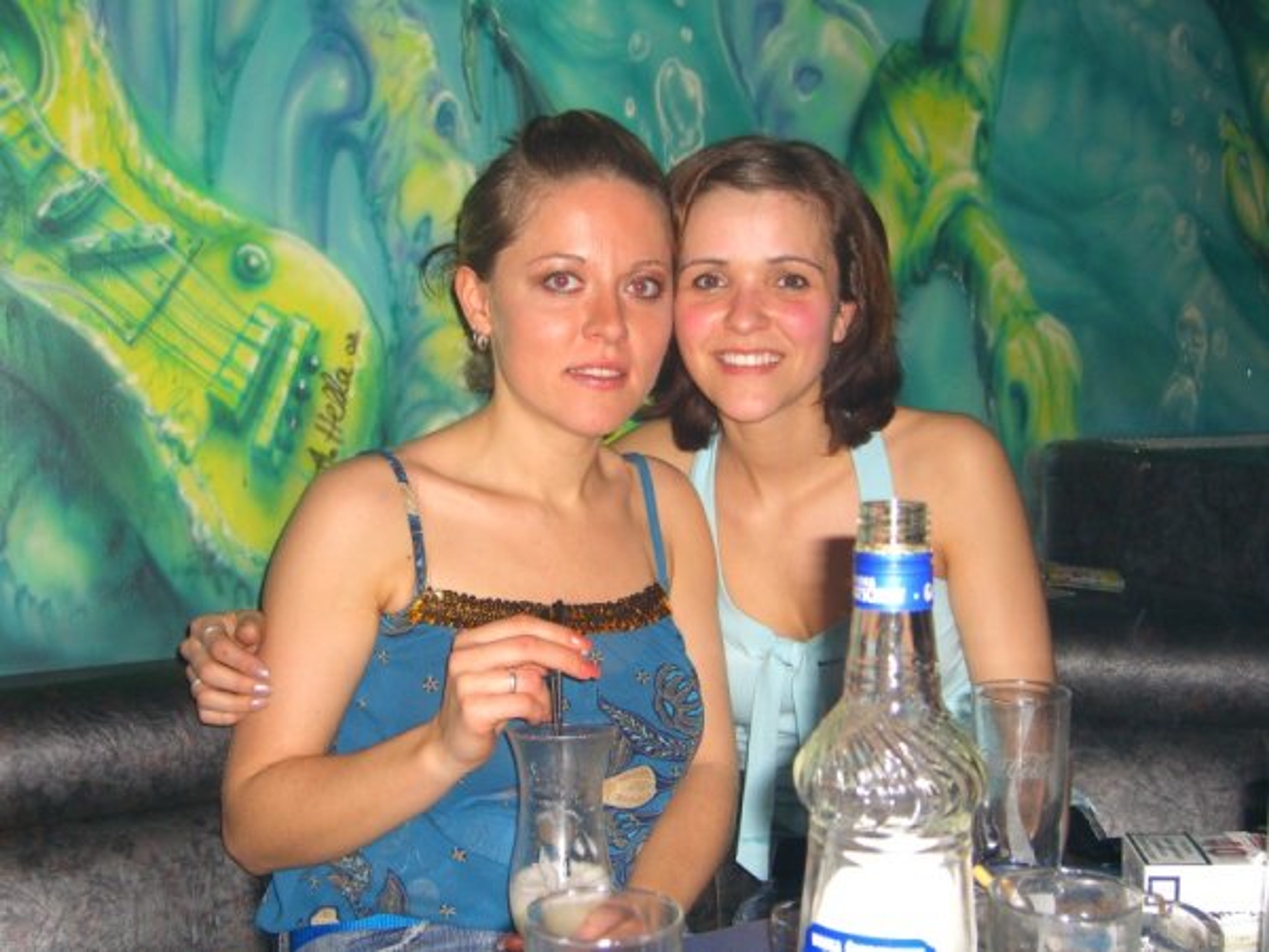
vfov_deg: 31.5
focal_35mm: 46
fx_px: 1686
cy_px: 476
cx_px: 634
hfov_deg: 41.2
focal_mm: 9.5
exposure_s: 1/60
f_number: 3.1
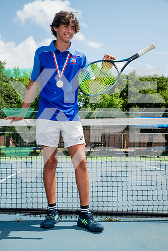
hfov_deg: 29.2
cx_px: 84
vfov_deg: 42.7
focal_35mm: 46
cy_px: 126
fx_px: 322
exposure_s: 1/400
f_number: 7.1
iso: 125
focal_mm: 46
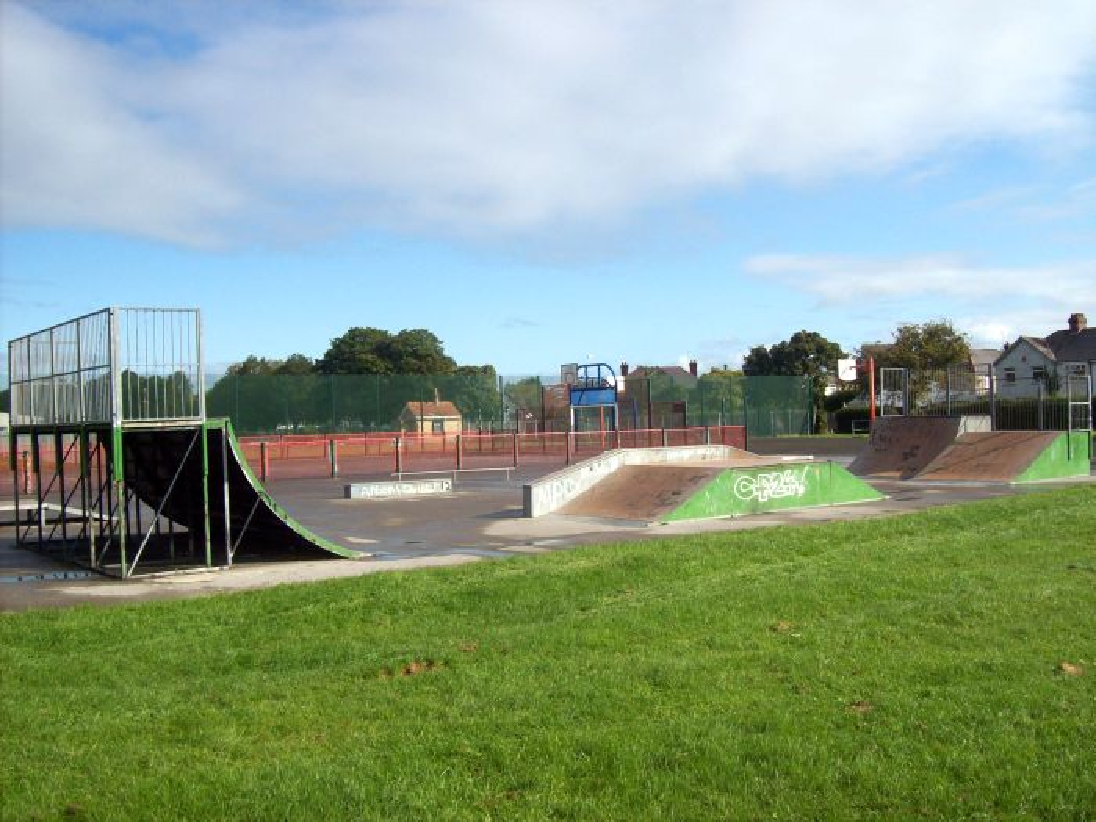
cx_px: 548
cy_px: 411
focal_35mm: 36
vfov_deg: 39.7
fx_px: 1140
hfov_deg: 51.4
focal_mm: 6
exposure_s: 1/545
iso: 80
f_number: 4.8
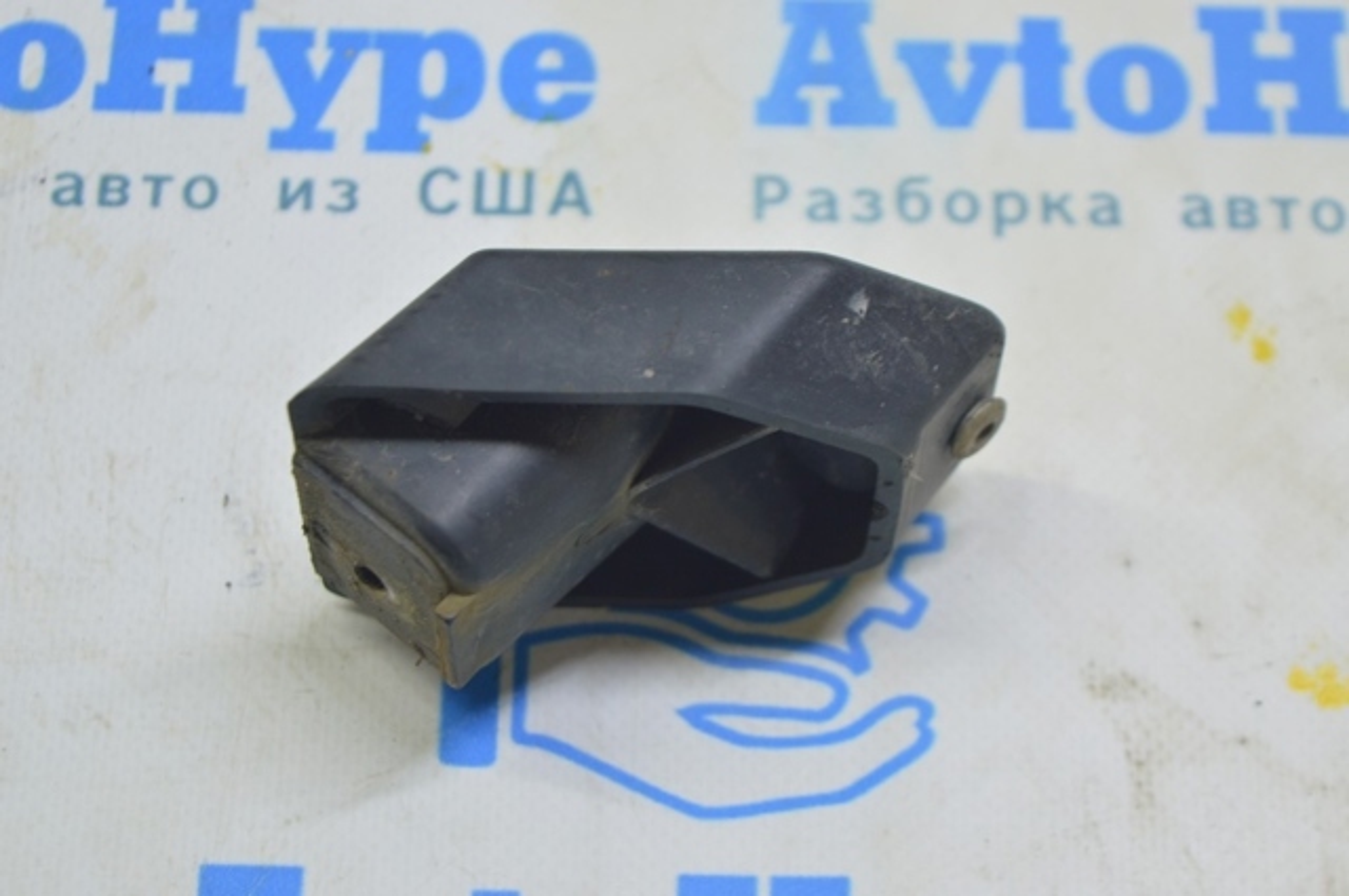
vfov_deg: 16.5
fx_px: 3088
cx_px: 674
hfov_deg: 24.6
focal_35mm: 82
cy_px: 448
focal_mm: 55
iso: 400
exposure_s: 1/20
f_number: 5.6
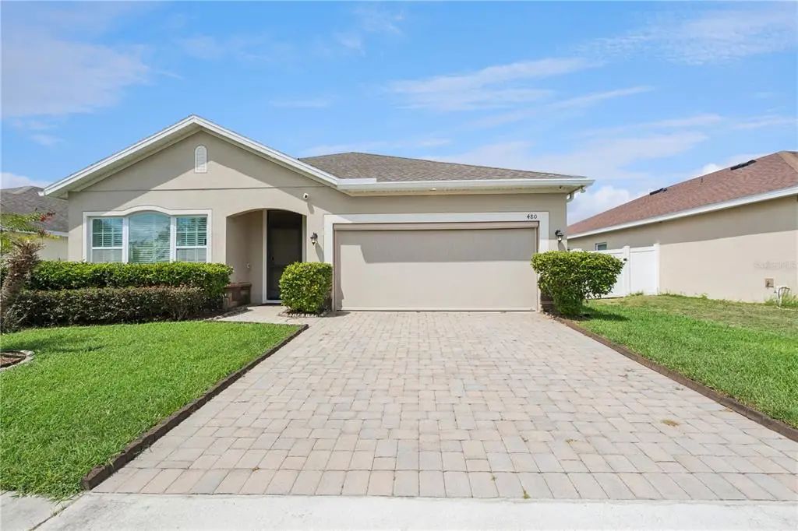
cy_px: 266
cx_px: 399
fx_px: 355
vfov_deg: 73.7
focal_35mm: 16
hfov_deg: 96.8
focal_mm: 16
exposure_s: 1/5000
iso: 3200
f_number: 10
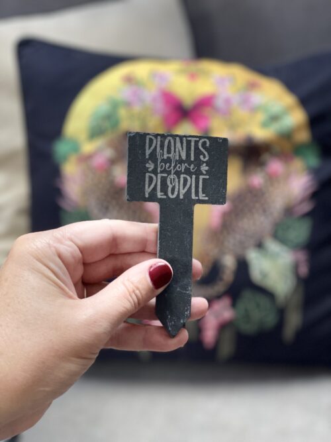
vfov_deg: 36.8
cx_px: 166
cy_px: 221
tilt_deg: -27.3
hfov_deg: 28.0
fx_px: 663
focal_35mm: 52
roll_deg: +0.3
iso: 160
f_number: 2
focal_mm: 6
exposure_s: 1/122
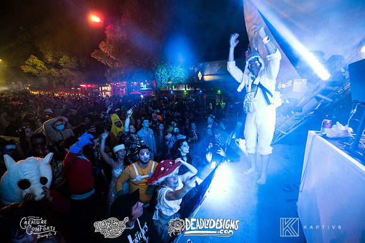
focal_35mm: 14
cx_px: 182
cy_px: 122
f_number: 3.5
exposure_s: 1/60
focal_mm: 14
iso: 2000
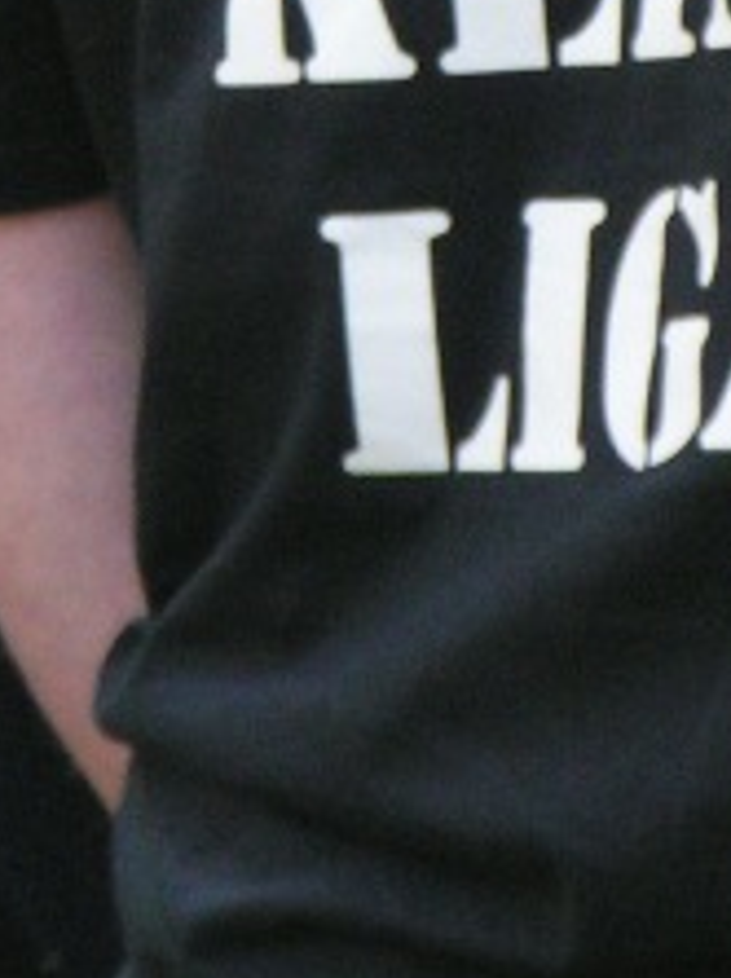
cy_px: -207
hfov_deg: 2.2
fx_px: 19127
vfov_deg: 2.9
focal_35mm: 678
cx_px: 498
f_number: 3.5
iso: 200
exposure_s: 1/160
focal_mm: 28.8
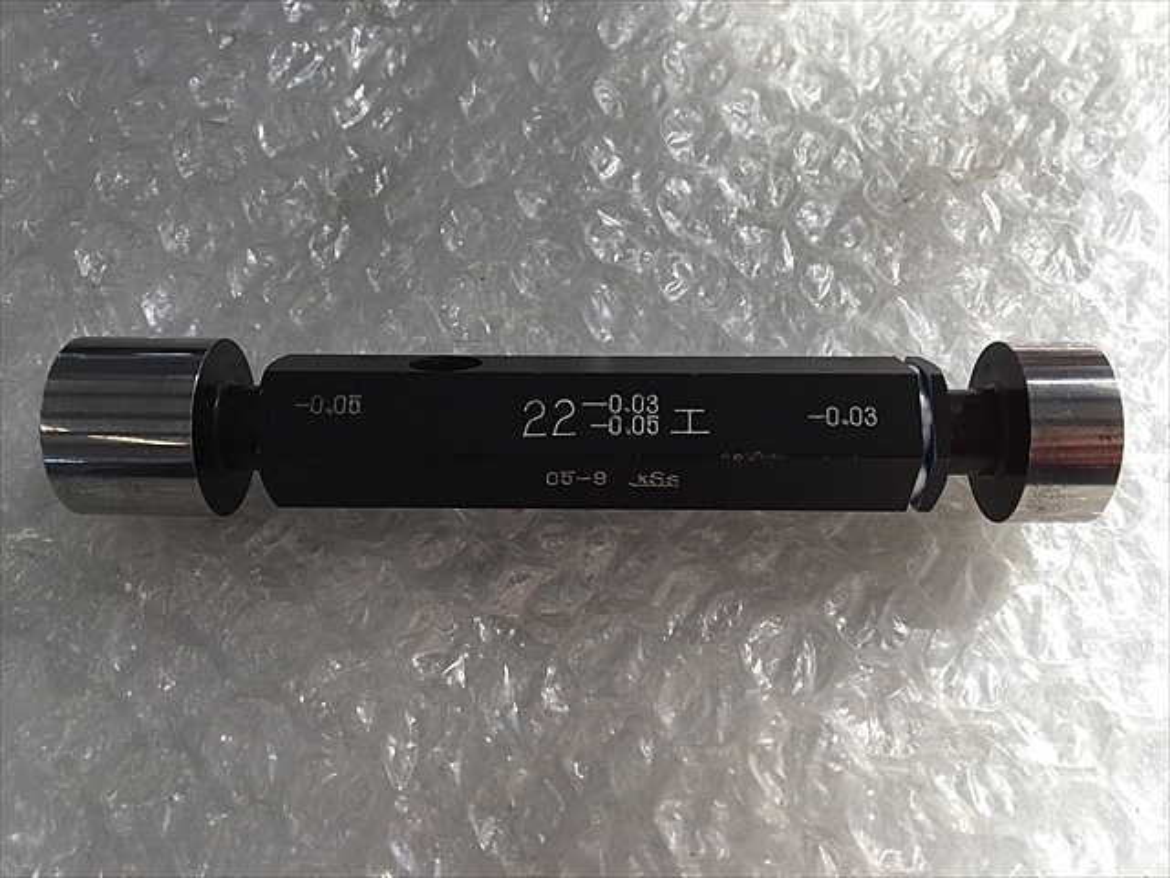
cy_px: 439
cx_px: 585
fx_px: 980
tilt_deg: -64.2
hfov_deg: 61.7
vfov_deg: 48.2
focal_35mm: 29
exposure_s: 1/173
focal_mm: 4.15
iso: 25
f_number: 2.2
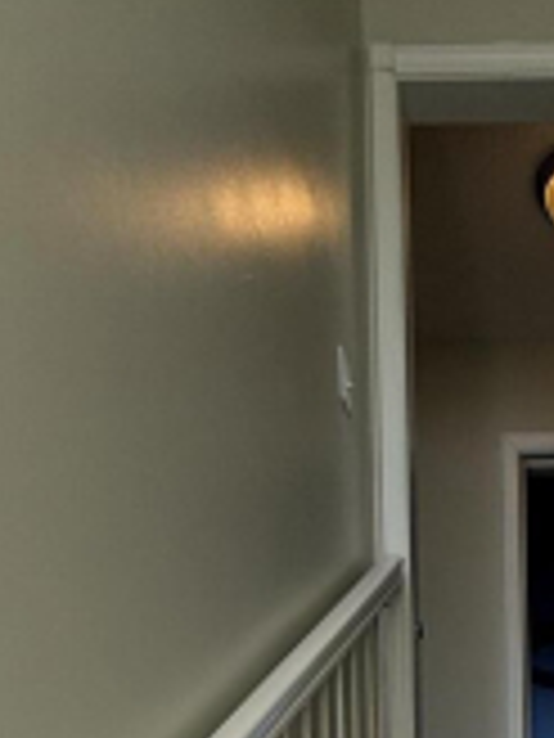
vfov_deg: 21.0
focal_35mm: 57
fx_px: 1216
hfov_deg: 23.3
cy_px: 1366
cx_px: 680
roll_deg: -1.4
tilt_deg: -5.2
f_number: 2.2
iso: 50
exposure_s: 1/99
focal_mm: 2.22
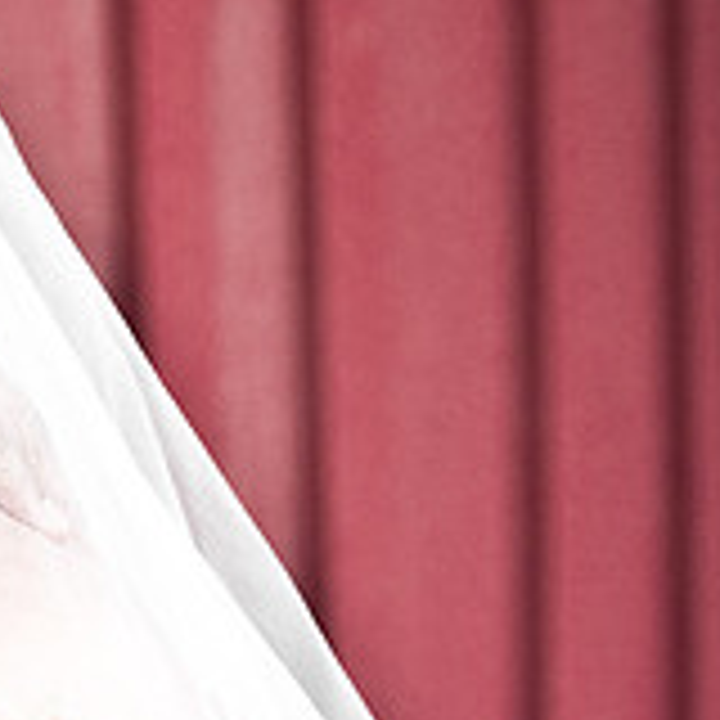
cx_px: -450
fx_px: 7601
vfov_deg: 5.4
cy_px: 502
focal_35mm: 323
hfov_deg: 5.4
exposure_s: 1/250
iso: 200
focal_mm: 70
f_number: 2.8
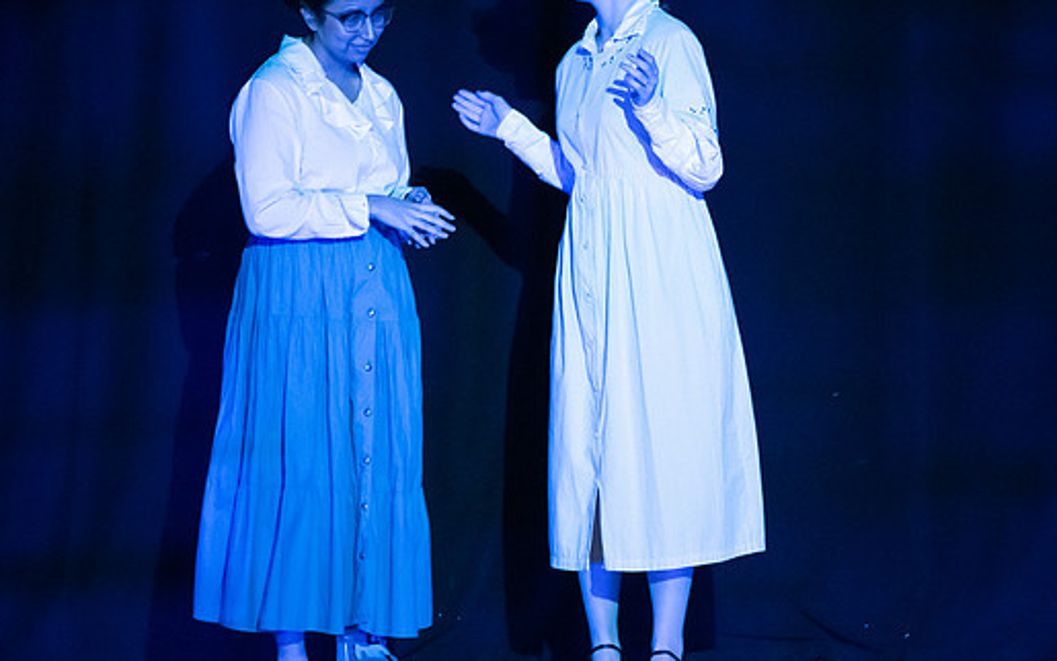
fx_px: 13656
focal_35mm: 474
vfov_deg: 2.8
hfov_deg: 4.4
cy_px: 232
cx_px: 549
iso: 16000
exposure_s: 1/250
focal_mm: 300
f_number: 2.8
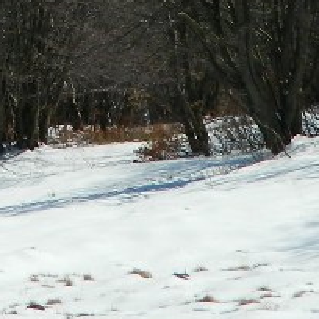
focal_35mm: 162
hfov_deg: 10.1
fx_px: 1689
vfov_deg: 10.1
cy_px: -291
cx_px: -295
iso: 80
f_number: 9.4
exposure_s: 1/250
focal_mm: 6.2
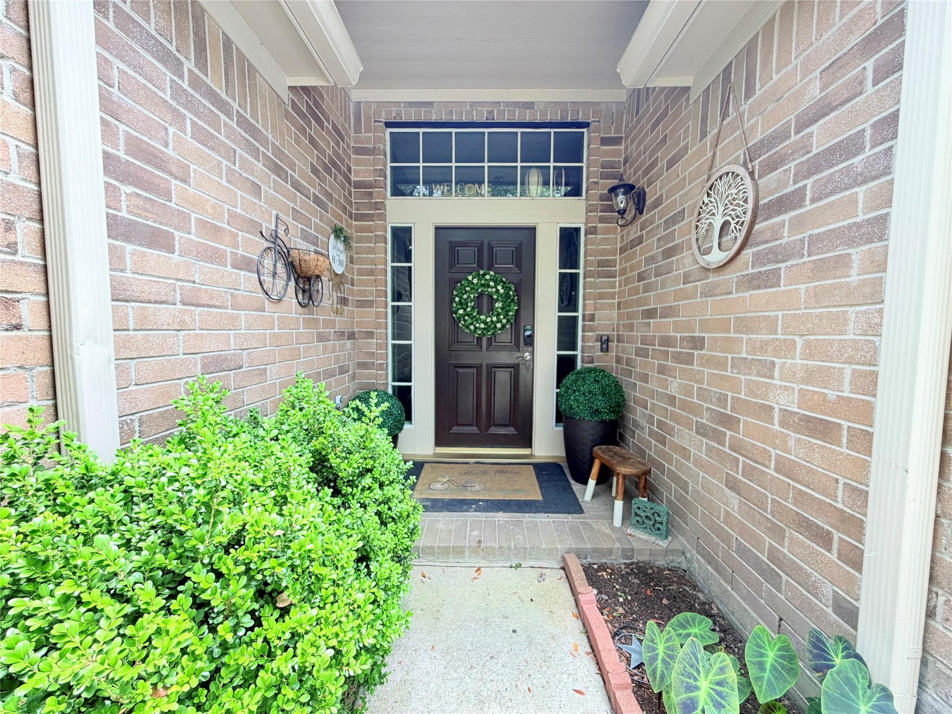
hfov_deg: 102.1
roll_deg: +0.1
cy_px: 357
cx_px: 476
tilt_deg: -4.1
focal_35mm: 14
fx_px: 385
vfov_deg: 85.7
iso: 80
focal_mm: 2.22
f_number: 2.2
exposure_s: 1/121
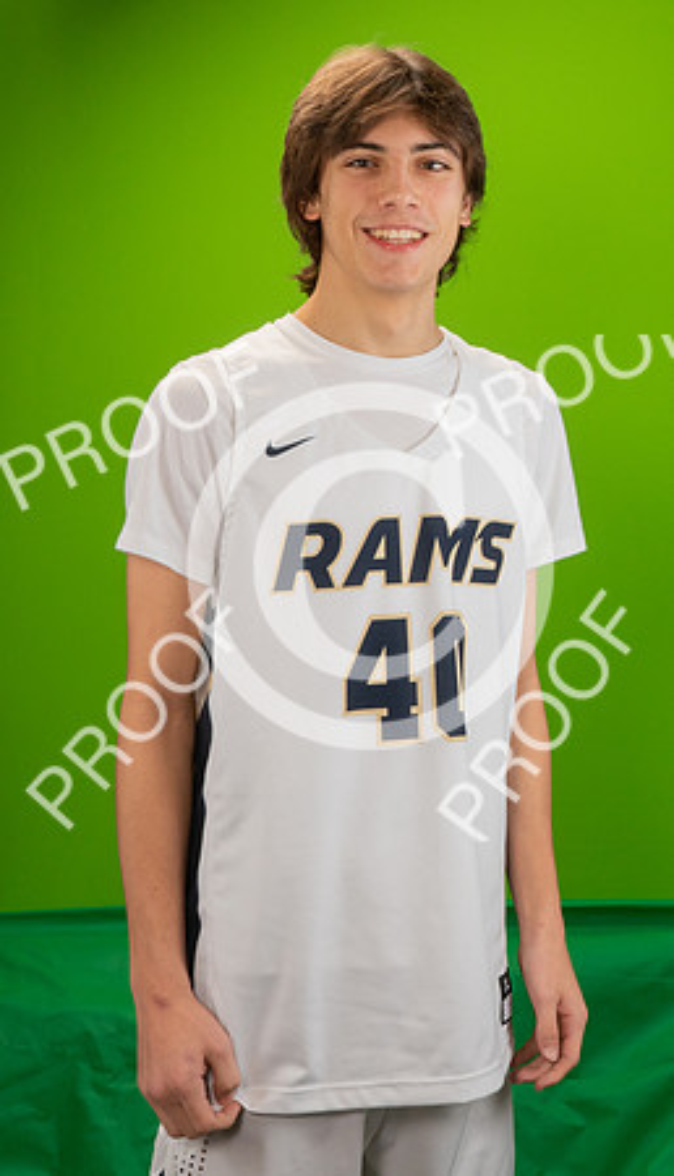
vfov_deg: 35.5
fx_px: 1822
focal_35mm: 58
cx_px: 486
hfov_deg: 20.8
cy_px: 422
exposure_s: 1/60
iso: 800
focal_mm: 29
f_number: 20
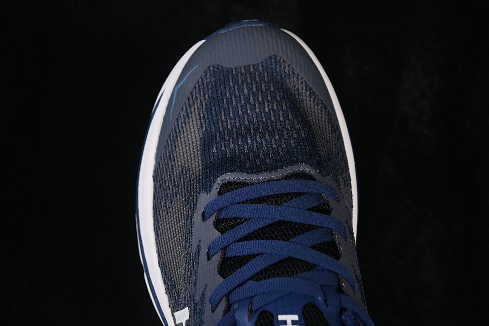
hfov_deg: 27.0
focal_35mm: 75
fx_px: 1019
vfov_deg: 18.2
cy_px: 163
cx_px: 244
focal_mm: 50
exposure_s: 1/60
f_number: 6.3
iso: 160
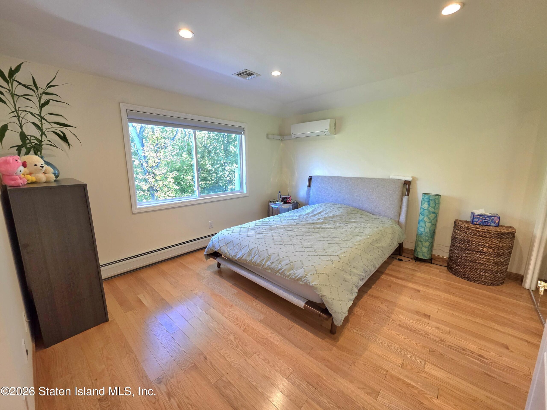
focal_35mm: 13
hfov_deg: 106.2
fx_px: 205
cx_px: 274
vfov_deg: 89.9
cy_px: 205
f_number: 1.9
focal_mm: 2.2
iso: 200
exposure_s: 1/120
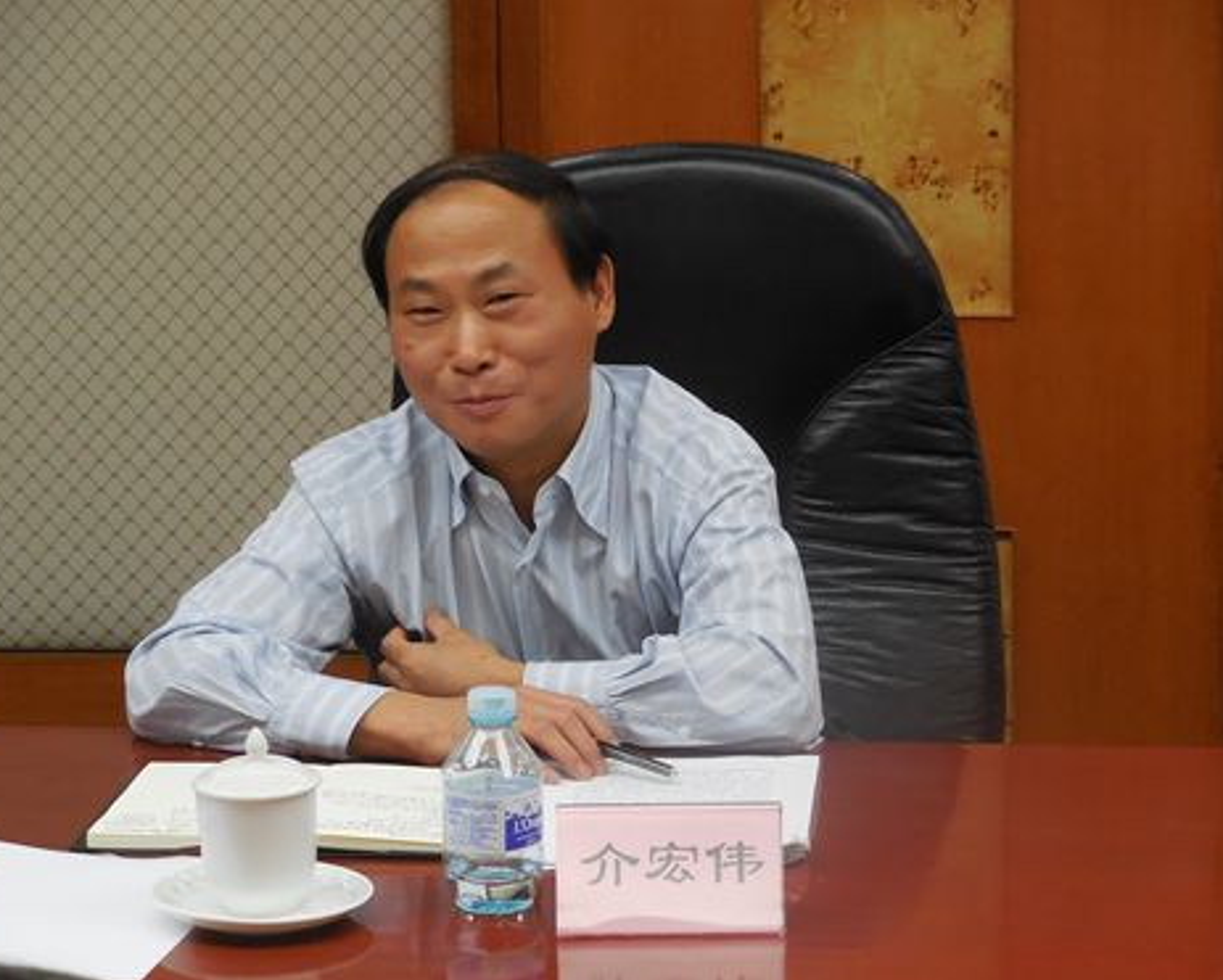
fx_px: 4310
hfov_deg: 16.2
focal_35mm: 119
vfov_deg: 13.0
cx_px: 623
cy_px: 490
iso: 560
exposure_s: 1/30
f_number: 5.1
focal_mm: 20.4
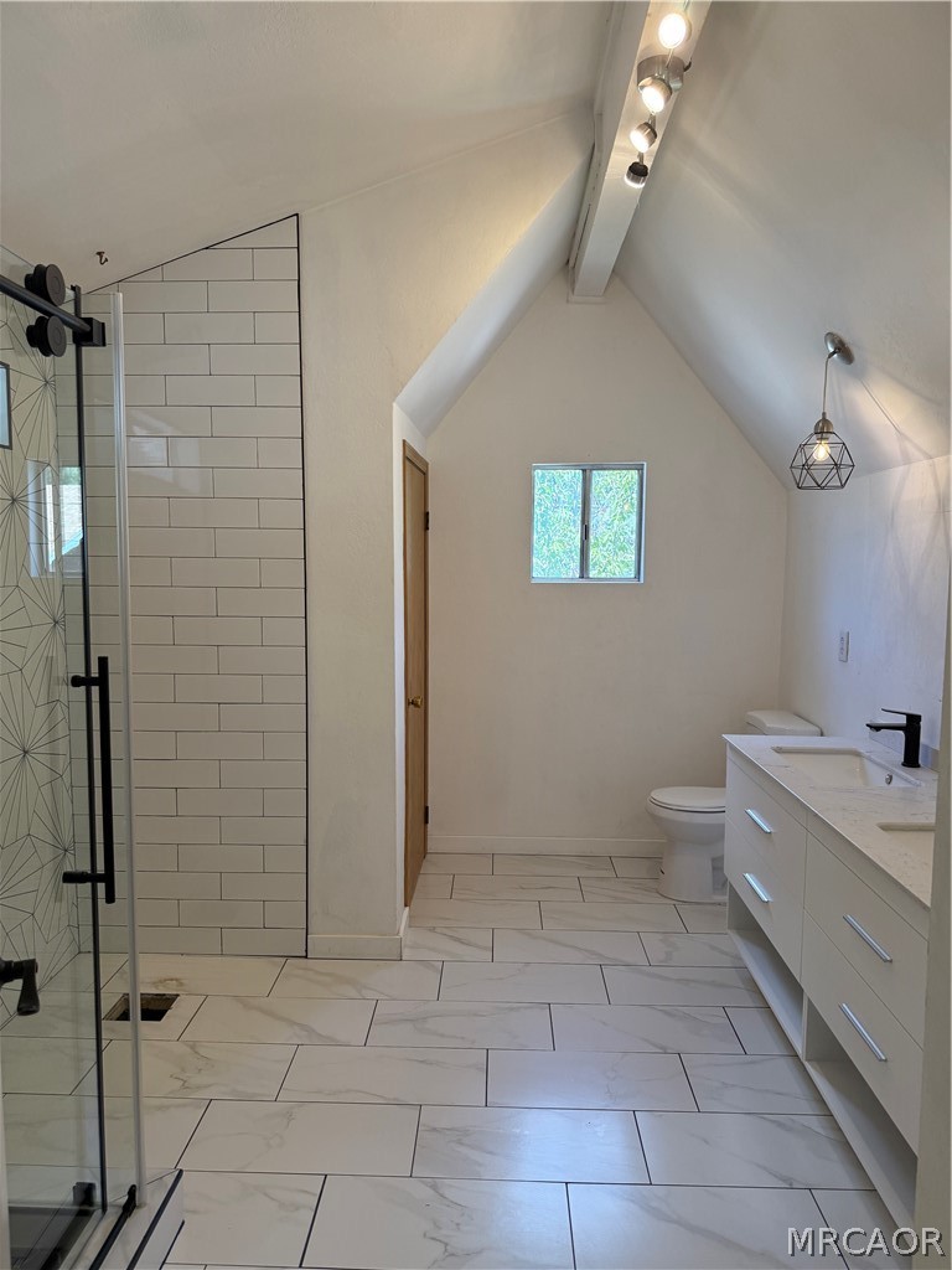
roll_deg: -0.9
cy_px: 635
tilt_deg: -4.5
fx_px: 880
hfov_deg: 56.8
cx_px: 476
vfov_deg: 71.6
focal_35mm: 24
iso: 125
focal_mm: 6.76
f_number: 1.78
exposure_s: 1/228
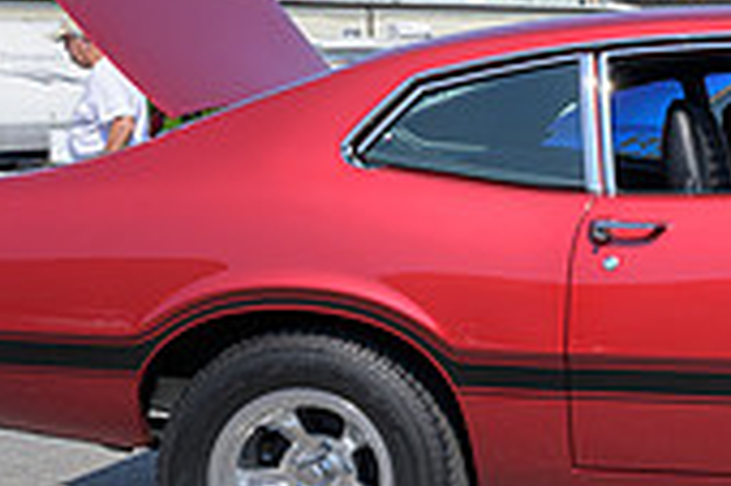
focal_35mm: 82
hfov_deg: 22.7
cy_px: 221
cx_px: 890
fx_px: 1663
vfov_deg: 16.6
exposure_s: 1/320
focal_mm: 24
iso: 160
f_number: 10
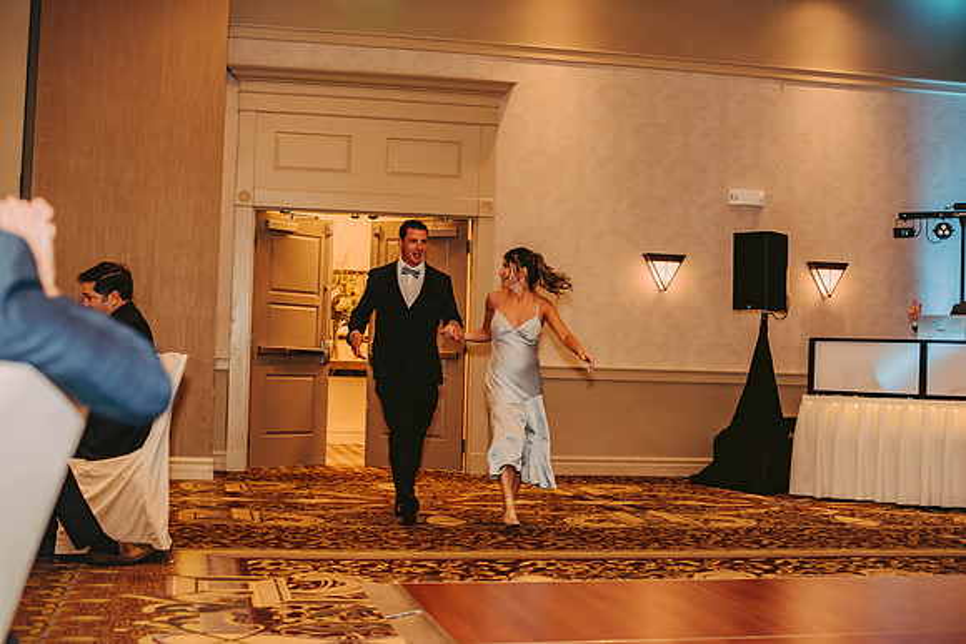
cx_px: 483
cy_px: 322
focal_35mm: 50
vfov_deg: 27.0
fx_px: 1342
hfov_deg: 39.6
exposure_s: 1/125
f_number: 2.5
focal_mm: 50
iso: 800
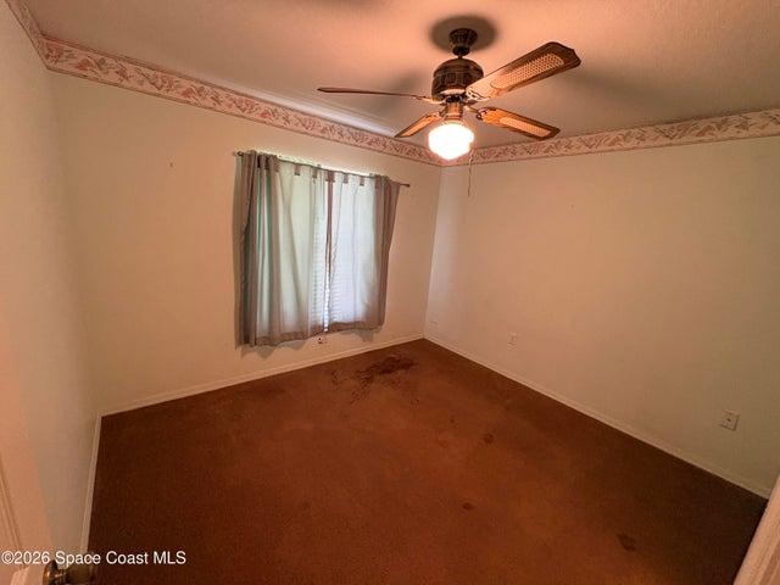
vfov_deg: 85.7
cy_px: 292
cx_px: 390
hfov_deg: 102.1
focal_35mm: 14
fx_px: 315
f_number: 2.2
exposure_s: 1/60
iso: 500
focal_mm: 2.22
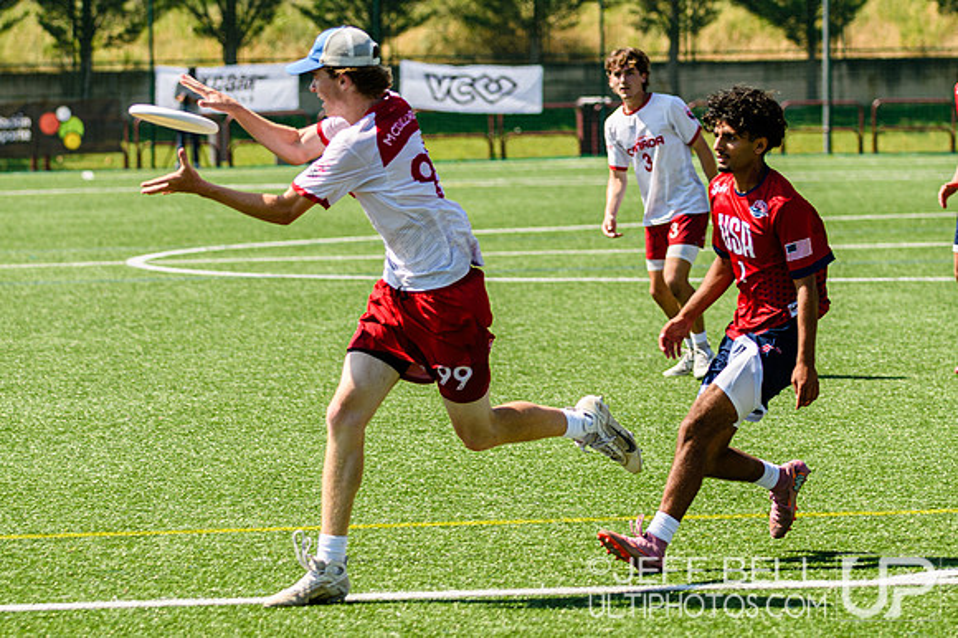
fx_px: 5698
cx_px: 433
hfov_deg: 9.6
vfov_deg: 6.4
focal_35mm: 214
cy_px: 209
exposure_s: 1/1600
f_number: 3.2
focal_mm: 98
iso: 140
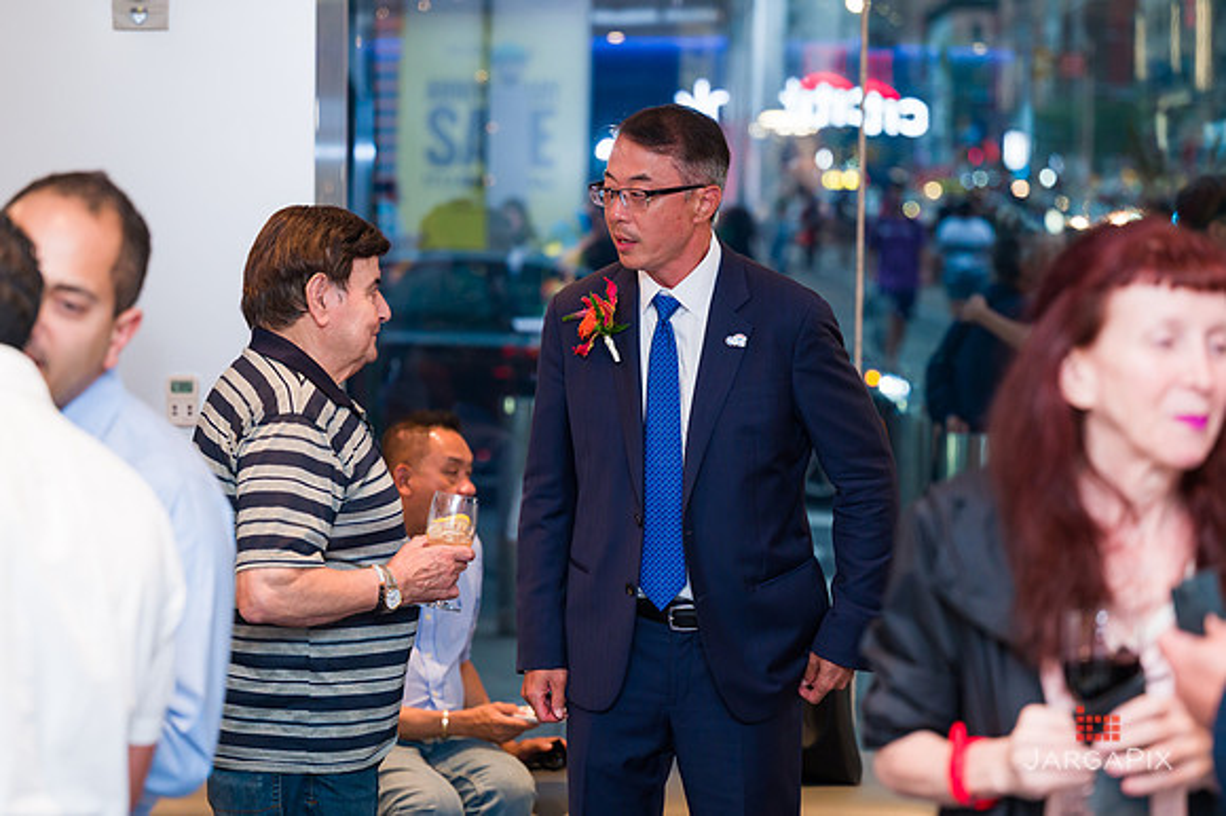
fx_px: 3096
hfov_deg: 22.4
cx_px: 613
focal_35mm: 91
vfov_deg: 15.0
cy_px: 408
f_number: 3.2
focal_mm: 86
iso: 800
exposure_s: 1/160
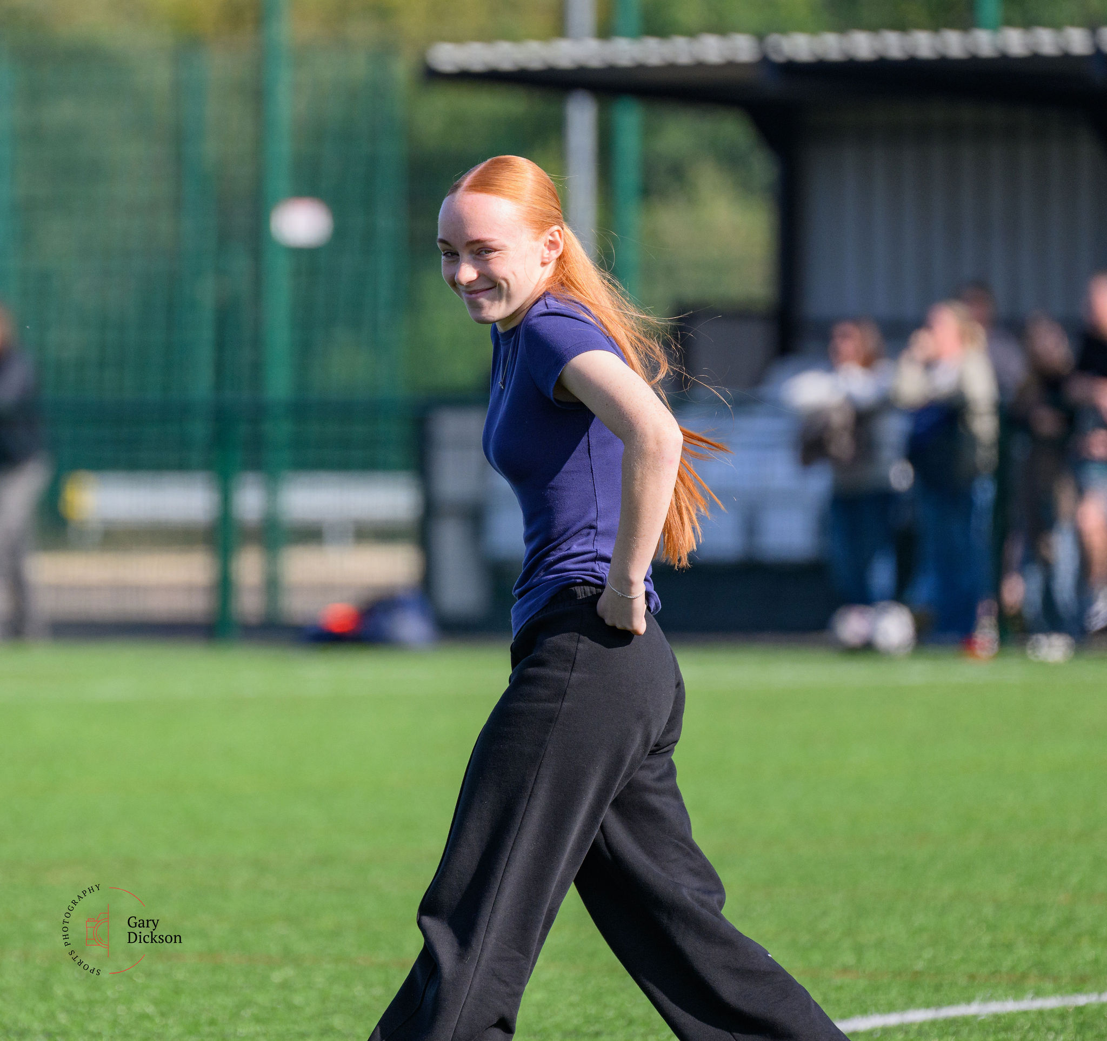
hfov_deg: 3.6
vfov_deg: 3.4
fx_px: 17692
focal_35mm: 504
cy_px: 391
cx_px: 402
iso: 640
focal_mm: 320
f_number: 5.3
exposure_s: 1/2000
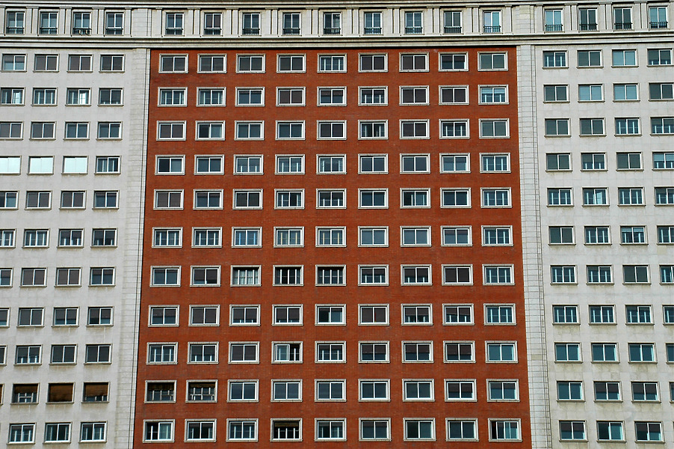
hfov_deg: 24.2
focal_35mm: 84
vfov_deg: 16.2
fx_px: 1571
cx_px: 337
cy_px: 224
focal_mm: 56
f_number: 10
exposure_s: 1/400
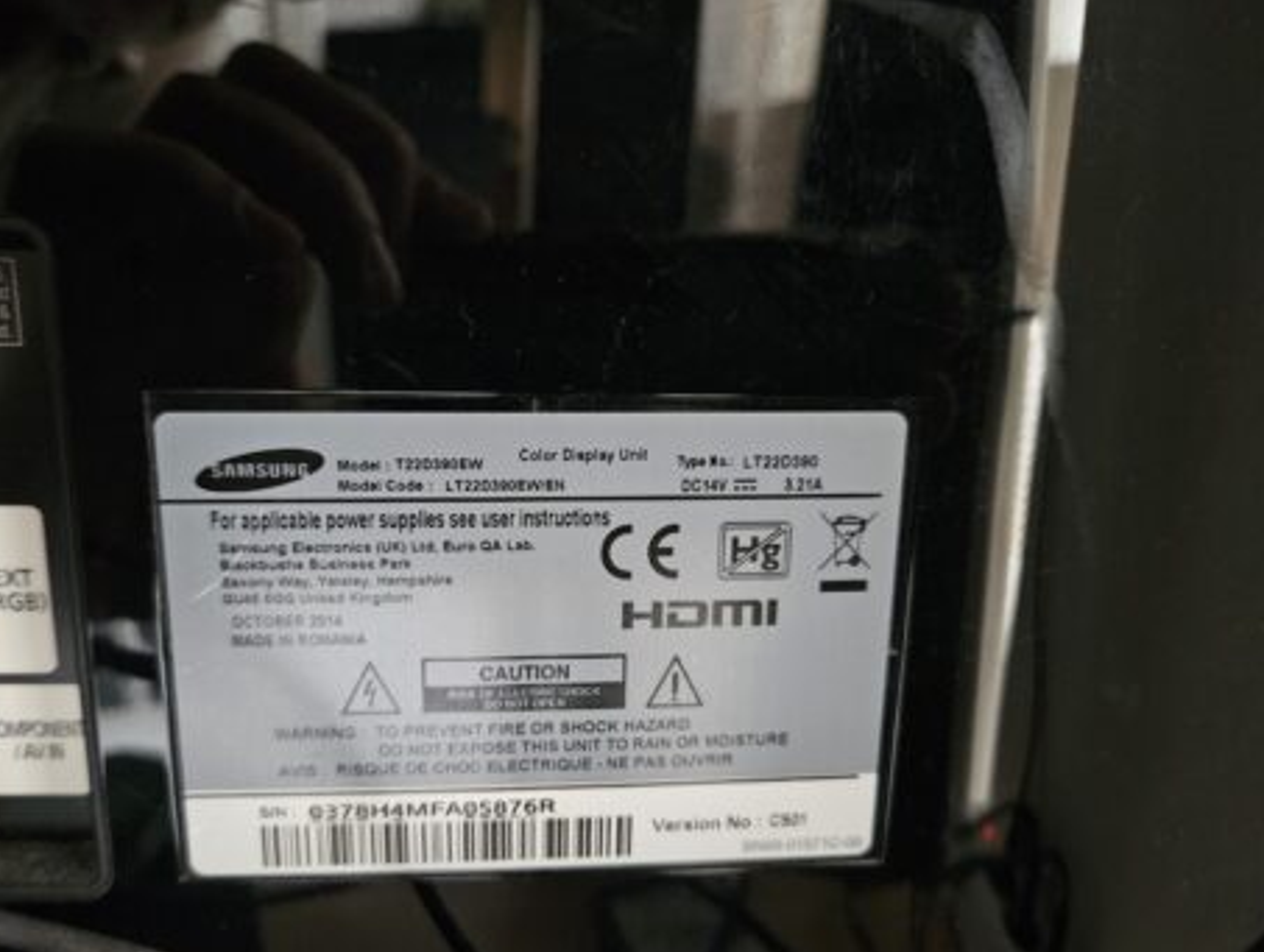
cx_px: 558
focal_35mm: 26
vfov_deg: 53.1
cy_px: 529
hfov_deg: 67.0
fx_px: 951
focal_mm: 5.4
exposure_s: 1/25
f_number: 1.8
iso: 800
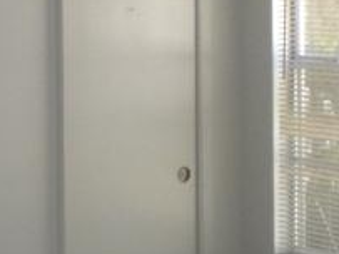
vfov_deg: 11.2
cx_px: 75
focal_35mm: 132
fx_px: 1292
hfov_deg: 14.9
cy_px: 74
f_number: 3.1
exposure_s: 1/60
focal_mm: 6.3
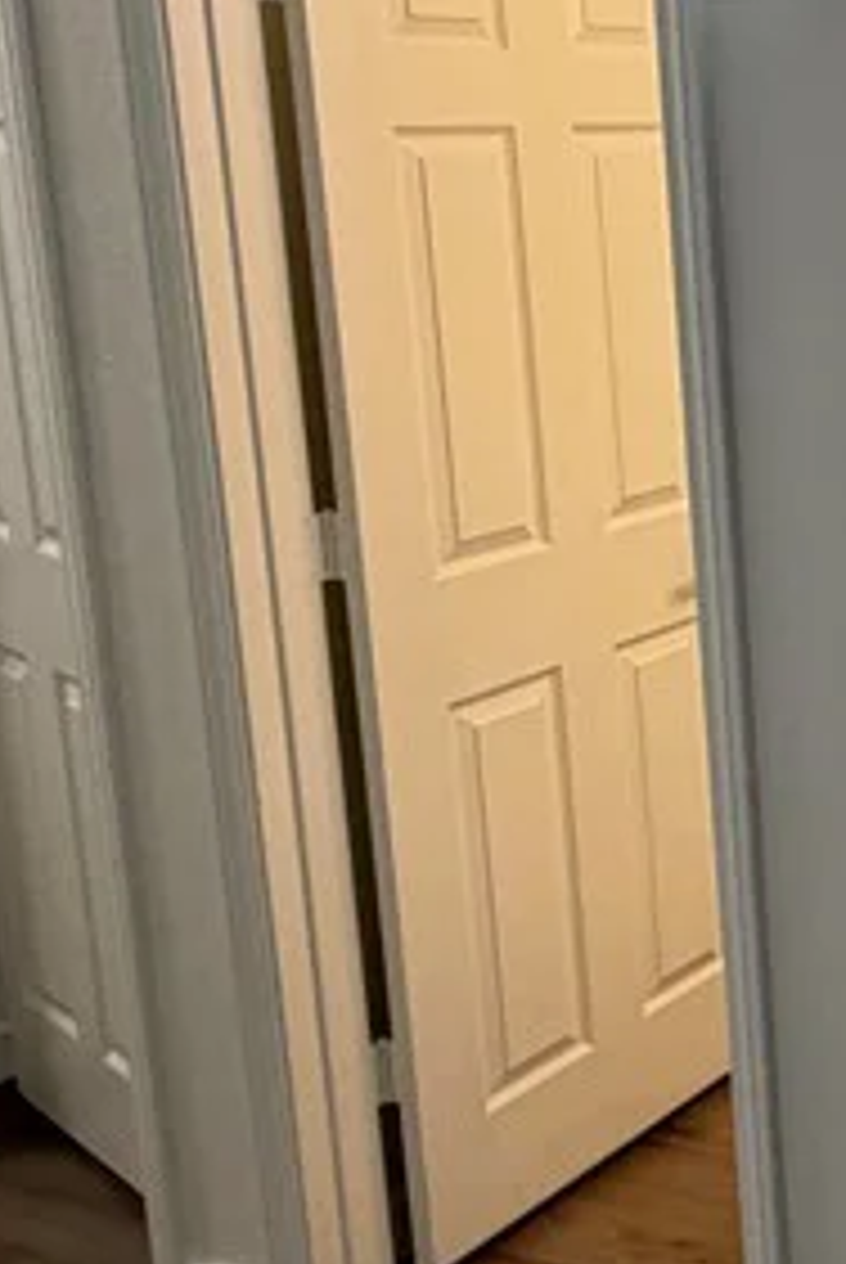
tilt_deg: -10.4
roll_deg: +0.1
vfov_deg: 37.0
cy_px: 409
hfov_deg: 18.9
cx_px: 1570
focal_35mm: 53
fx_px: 1864
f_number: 2.2
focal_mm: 2.22
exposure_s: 1/120
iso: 200
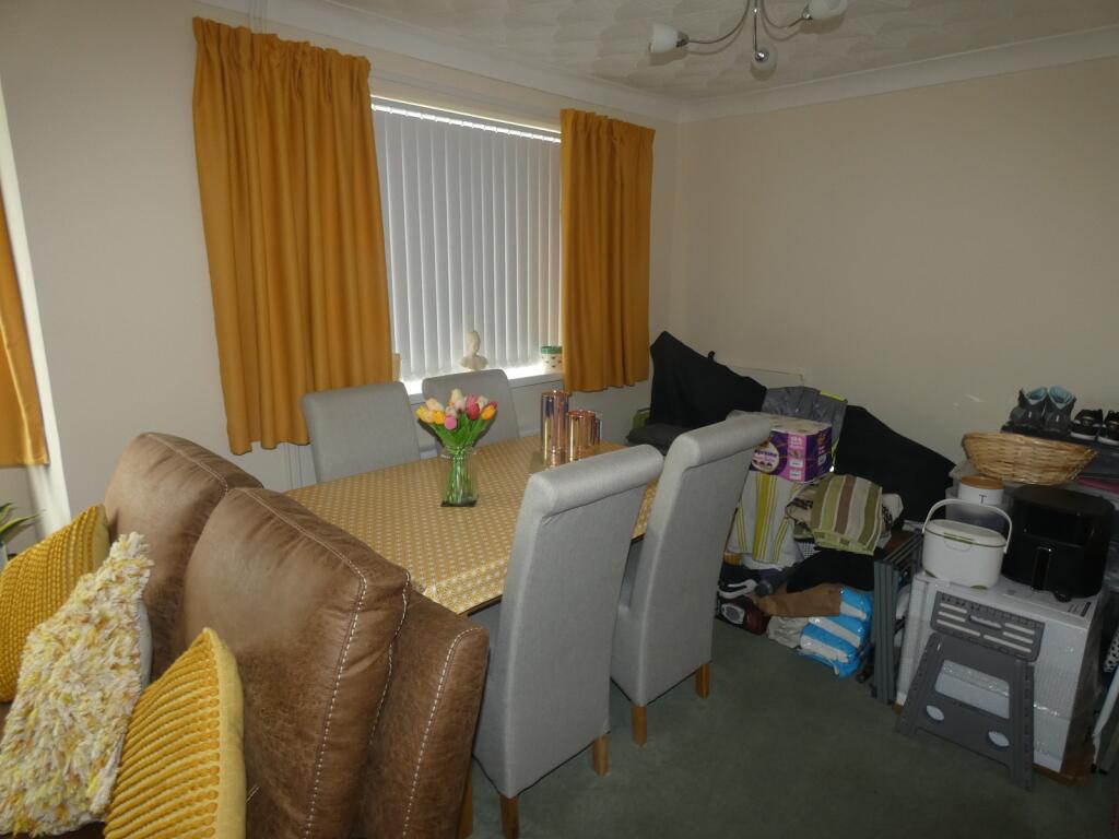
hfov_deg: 81.7
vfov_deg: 66.0
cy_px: 420
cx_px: 560
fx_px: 647
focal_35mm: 20
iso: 160
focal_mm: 3.6
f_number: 2.8
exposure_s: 1/125
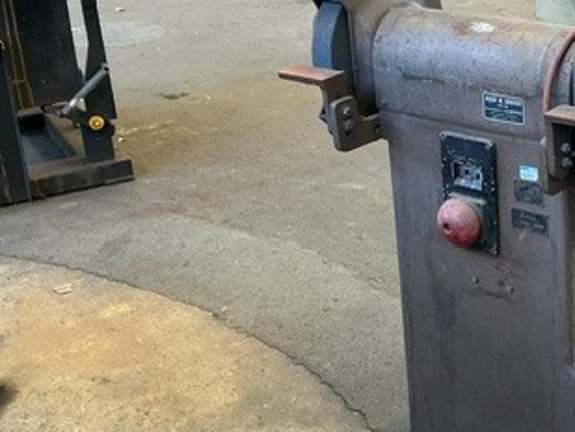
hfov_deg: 30.3
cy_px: 171
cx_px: 549
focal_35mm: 60
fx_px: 997
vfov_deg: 24.4
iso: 125
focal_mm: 3
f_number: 1.8
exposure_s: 1/60
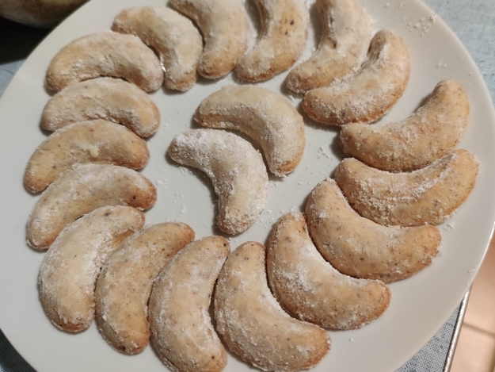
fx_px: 343
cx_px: 248
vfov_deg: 56.8
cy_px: 186
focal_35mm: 24
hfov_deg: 71.6
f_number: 1.69
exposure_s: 1/33
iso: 1160
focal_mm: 6.72
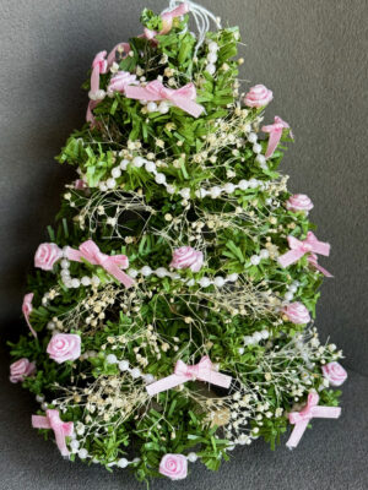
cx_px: 184
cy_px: 245
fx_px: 680
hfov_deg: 30.3
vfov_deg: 39.7
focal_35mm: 48
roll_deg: -2.5
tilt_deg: -24.5
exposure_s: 1/121
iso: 100
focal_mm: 6.76
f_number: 1.78
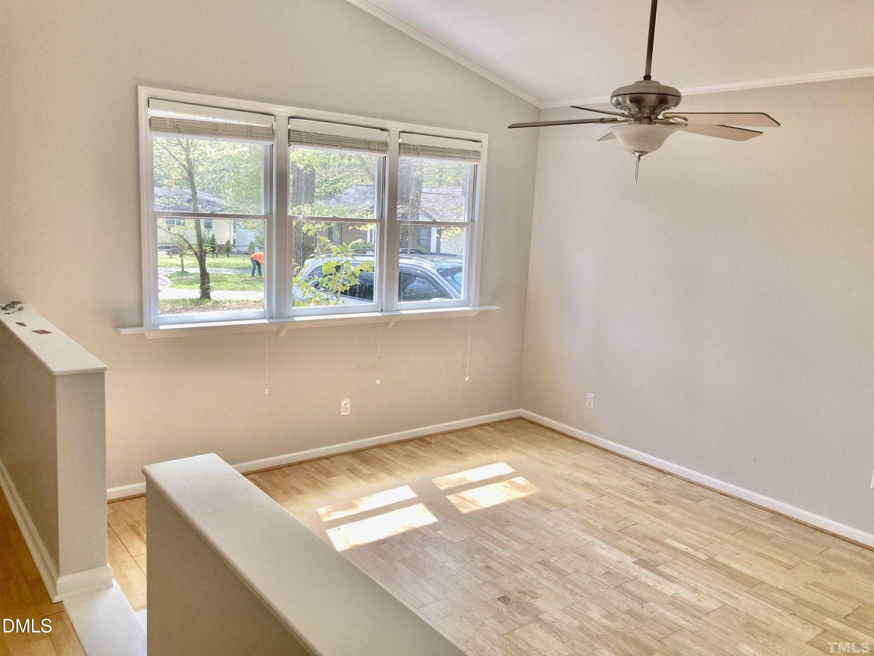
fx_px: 707
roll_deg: -3.1
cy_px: 328
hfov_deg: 63.4
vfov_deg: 49.7
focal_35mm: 28
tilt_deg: -9.9
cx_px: 437
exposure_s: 1/140
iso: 20
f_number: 1.8
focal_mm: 3.99
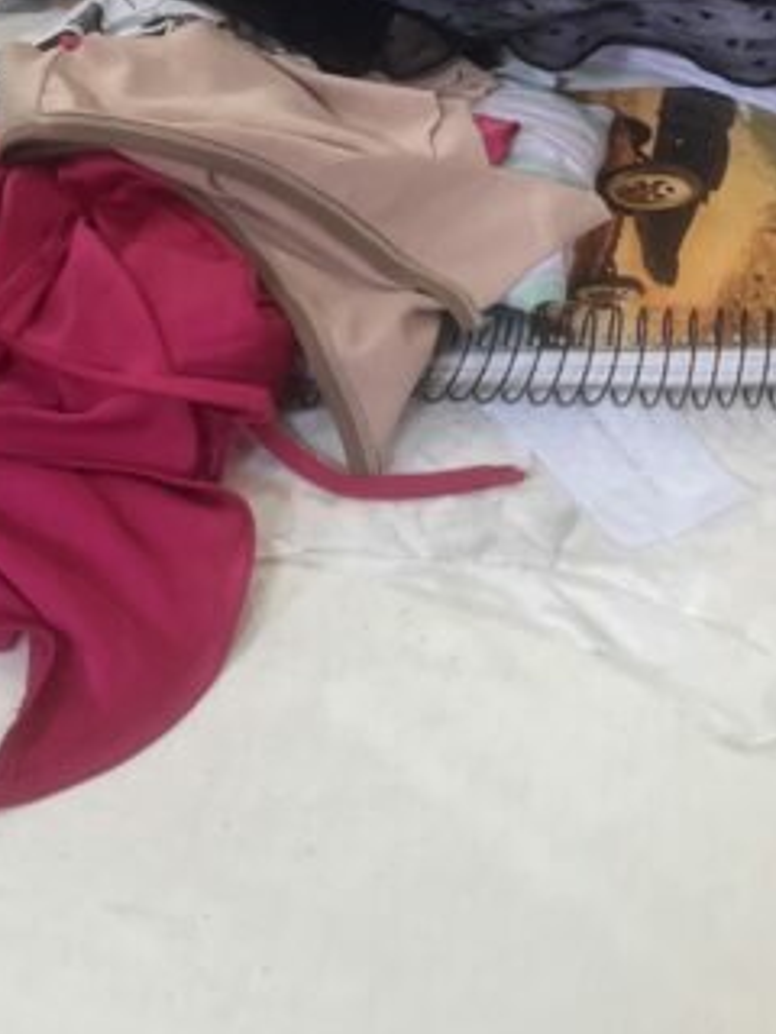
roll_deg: +0.0
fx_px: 2331
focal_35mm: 78
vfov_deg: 24.0
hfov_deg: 18.8
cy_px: 10
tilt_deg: -29.1
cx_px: 239
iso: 125
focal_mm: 5.1
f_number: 1.6
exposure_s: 1/120
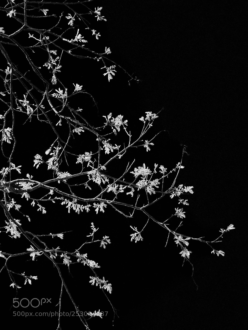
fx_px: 497
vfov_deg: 36.8
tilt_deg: +63.8
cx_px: 124
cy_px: 165
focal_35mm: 52
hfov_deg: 28.0
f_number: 2.4
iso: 160
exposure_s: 1/9
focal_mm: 6
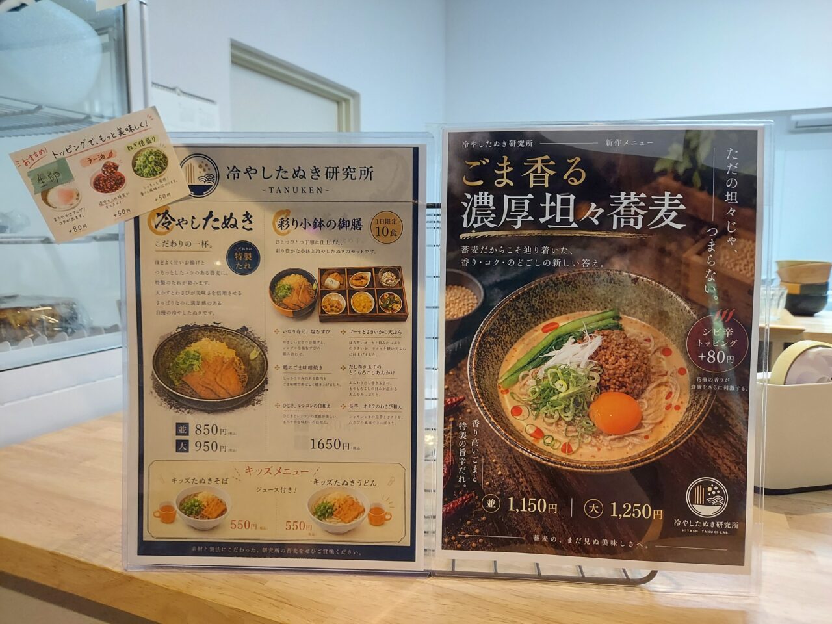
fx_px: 601
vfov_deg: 54.9
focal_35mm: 25
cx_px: 416
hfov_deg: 69.4
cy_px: 312
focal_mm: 4.6
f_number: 2
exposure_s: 1/50
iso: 400
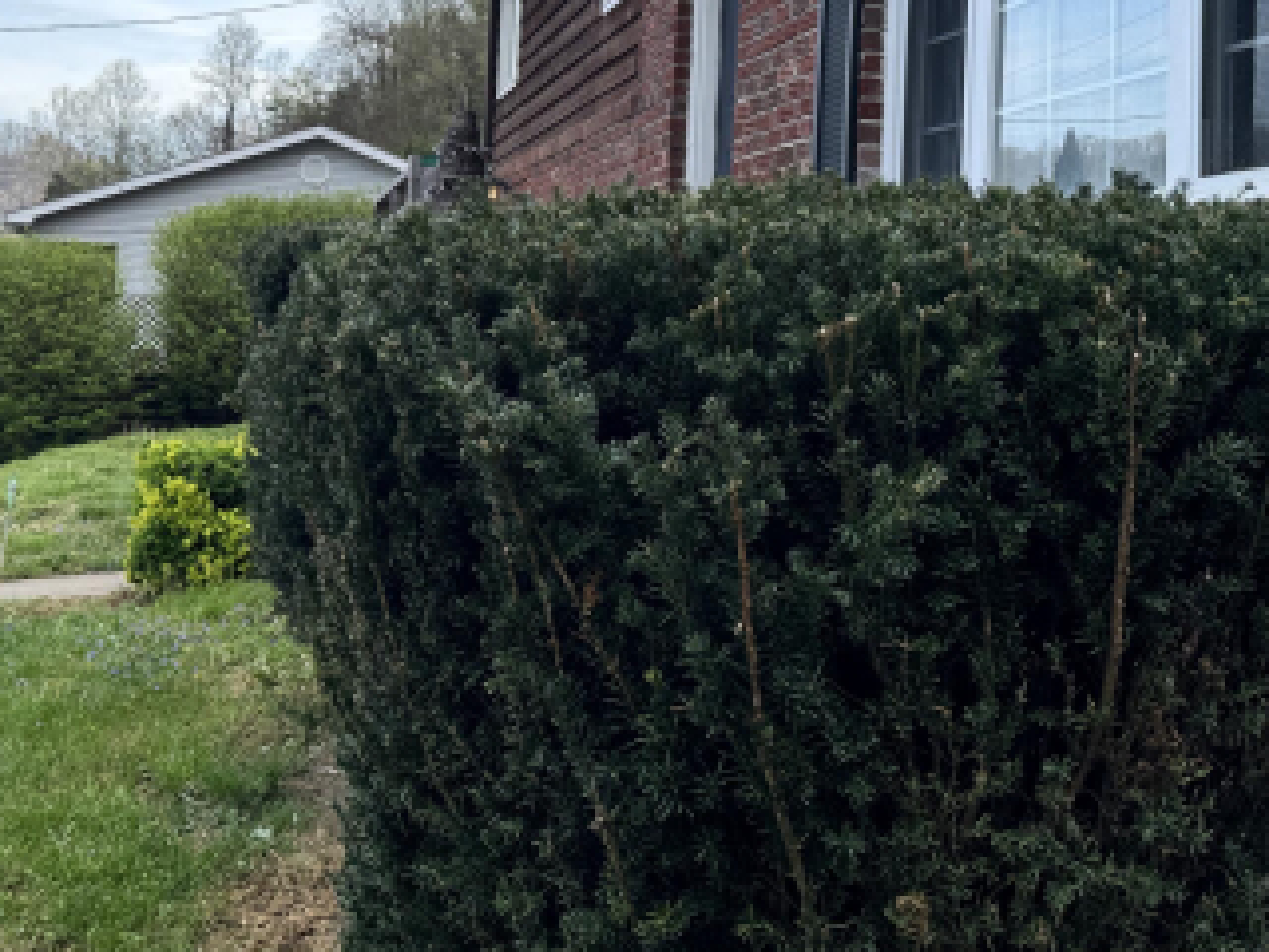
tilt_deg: +6.0
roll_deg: -2.6
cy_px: 131
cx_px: 593
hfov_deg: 38.2
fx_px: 1833
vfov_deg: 28.2
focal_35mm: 50
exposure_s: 1/2252
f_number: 1.78
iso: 80
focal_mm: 6.76
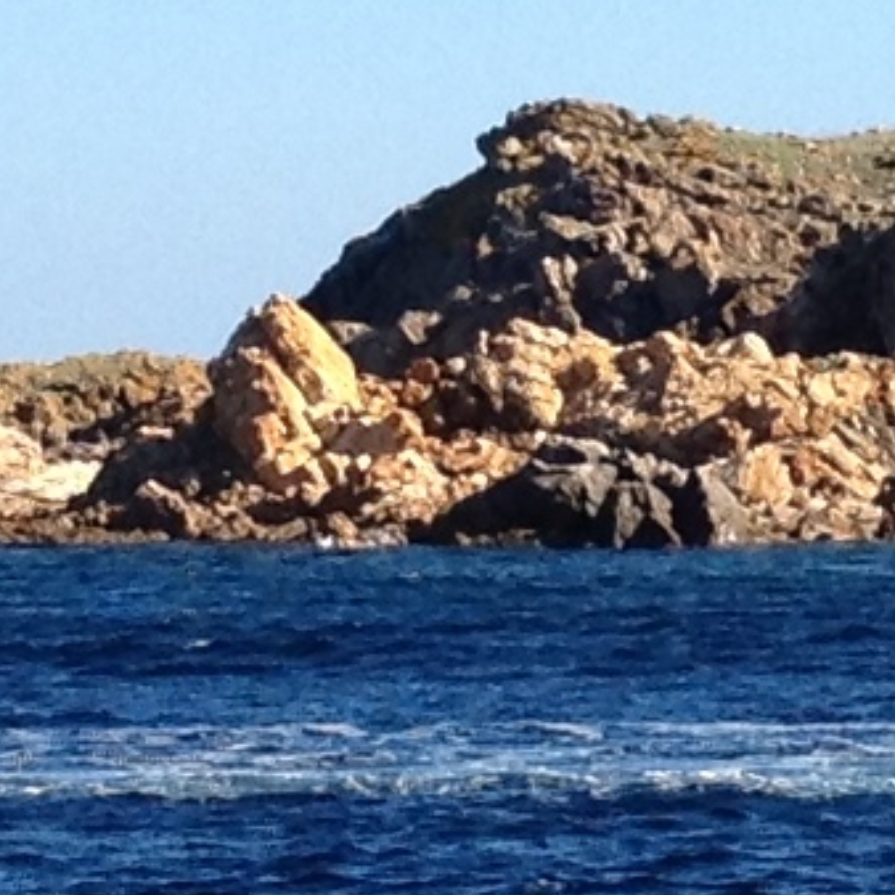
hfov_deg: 5.8
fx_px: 8746
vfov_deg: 5.9
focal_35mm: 299
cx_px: 1247
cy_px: 368
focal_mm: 4.28
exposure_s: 1/1227
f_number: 2.4
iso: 64
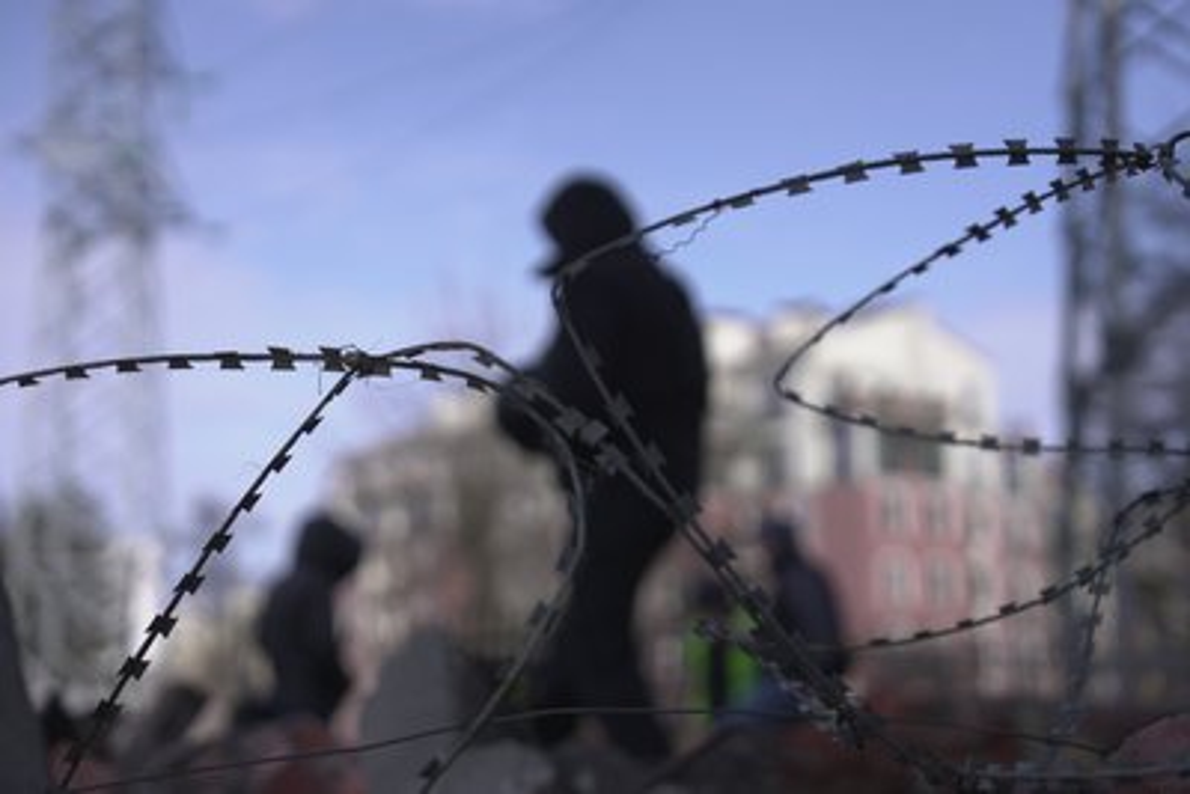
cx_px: 595
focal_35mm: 58
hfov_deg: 34.5
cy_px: 397
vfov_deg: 23.4
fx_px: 1918
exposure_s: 1/2500
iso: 100
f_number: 2.8
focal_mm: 58
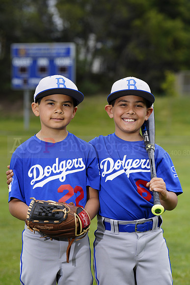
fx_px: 1282
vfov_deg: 12.7
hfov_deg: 8.5
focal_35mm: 162
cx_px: 95
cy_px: 142
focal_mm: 162
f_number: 6.3
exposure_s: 1/250
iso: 100
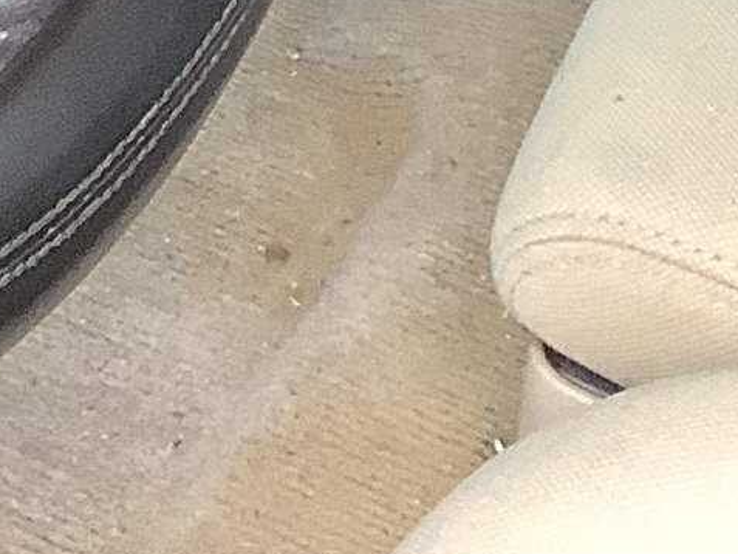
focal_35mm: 212
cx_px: -322
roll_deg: -0.6
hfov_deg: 9.1
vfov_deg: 6.4
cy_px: -1069
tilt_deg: -29.4
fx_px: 4521
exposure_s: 1/60
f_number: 2.4
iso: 125
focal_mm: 3.3
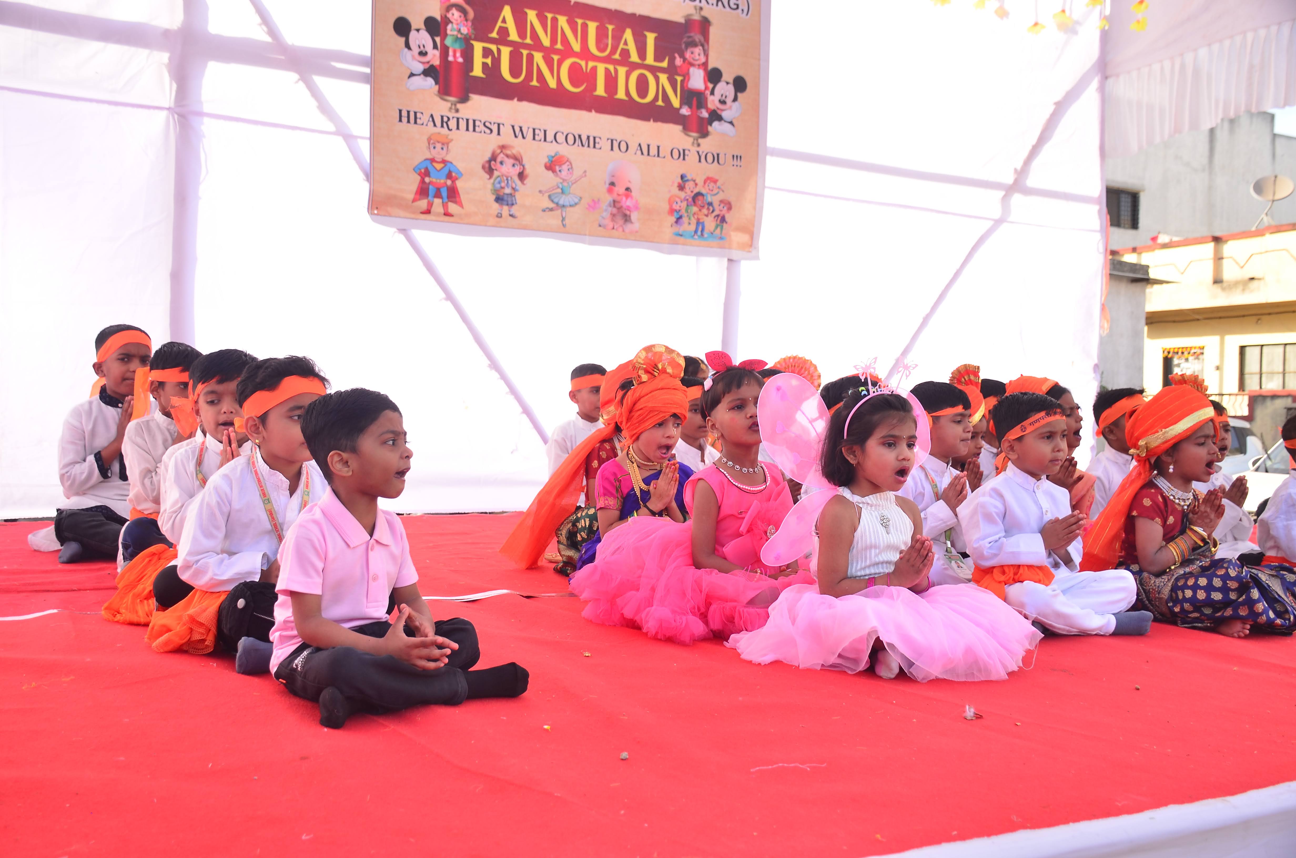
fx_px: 1186
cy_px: 429
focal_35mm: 33
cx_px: 648
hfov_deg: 57.3
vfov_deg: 39.8
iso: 160
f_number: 4.5
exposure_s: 1/200
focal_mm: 22
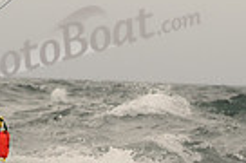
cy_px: -24
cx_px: -147
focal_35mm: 447
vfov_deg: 3.1
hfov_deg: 4.6
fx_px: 3047
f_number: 4.5
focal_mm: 70
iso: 200
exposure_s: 1/1000
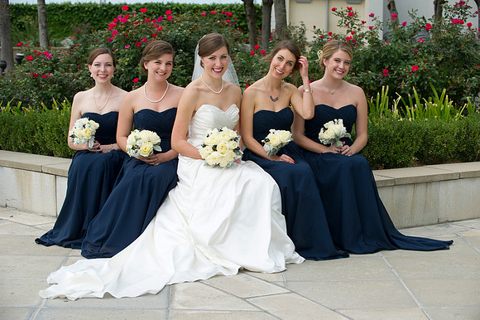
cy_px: 160
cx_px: 240
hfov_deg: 24.8
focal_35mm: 82
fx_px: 1093
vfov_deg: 16.6
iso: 200
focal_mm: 82
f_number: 4.5
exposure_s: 1/200
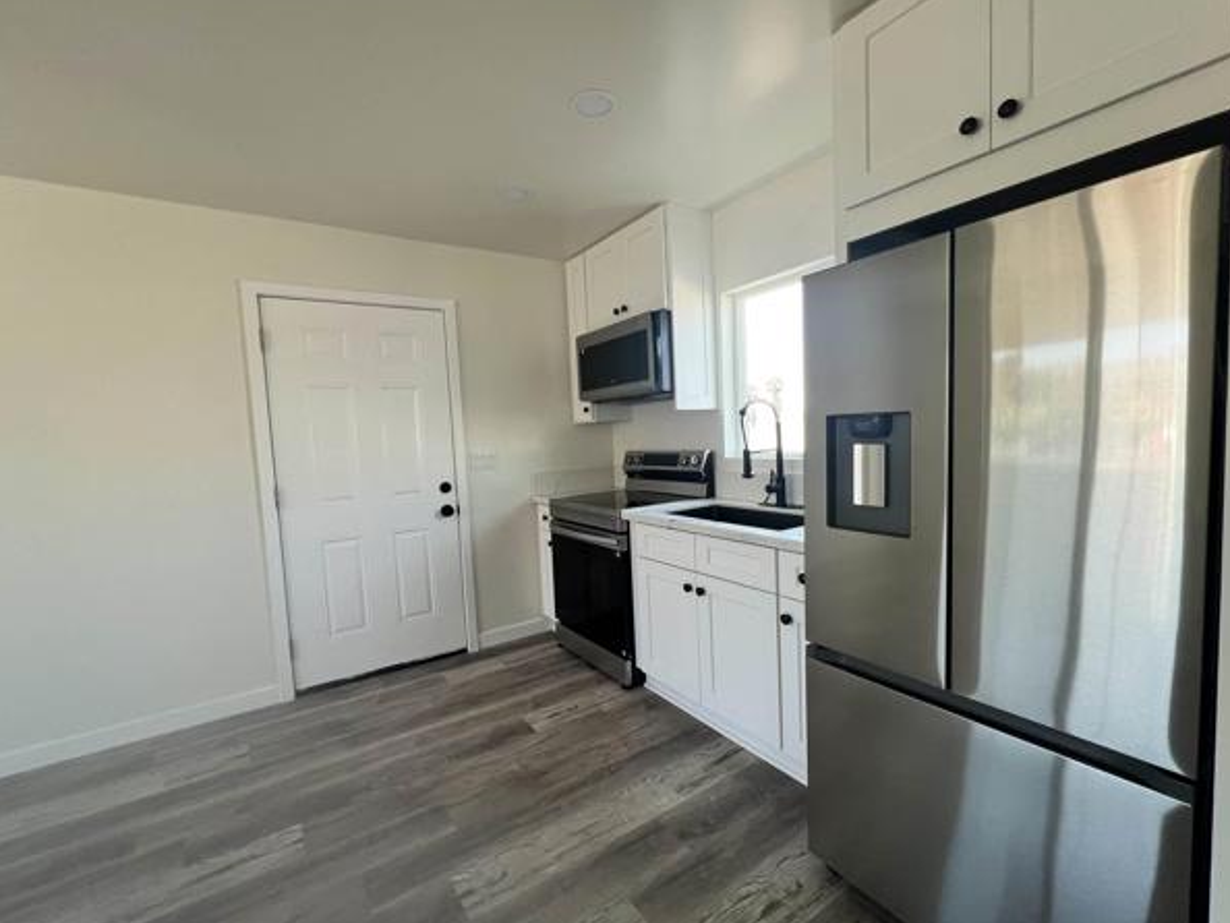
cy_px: 474
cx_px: 611
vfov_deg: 85.7
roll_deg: +2.7
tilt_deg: -5.2
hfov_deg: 102.0
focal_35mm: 14
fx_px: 498
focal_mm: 1.57
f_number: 1.8
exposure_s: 1/99
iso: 125
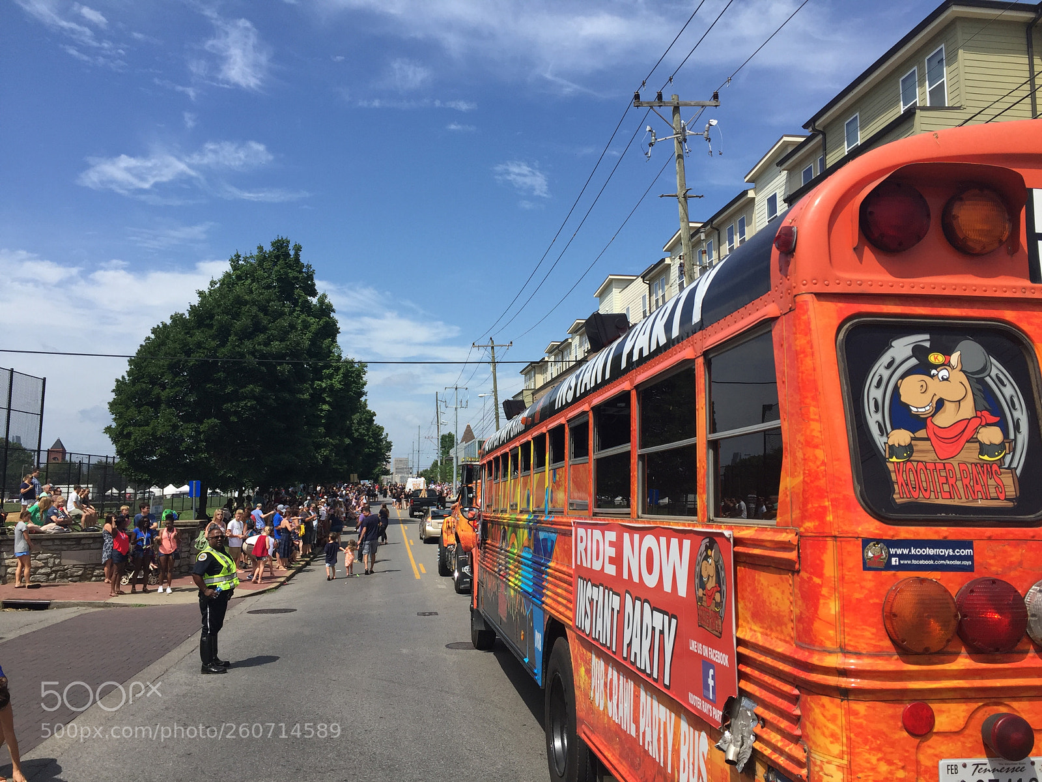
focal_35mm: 29
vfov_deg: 48.2
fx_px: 873
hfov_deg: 61.7
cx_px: 521
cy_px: 391
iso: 32
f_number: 2.2
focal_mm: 4.15
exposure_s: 1/1799
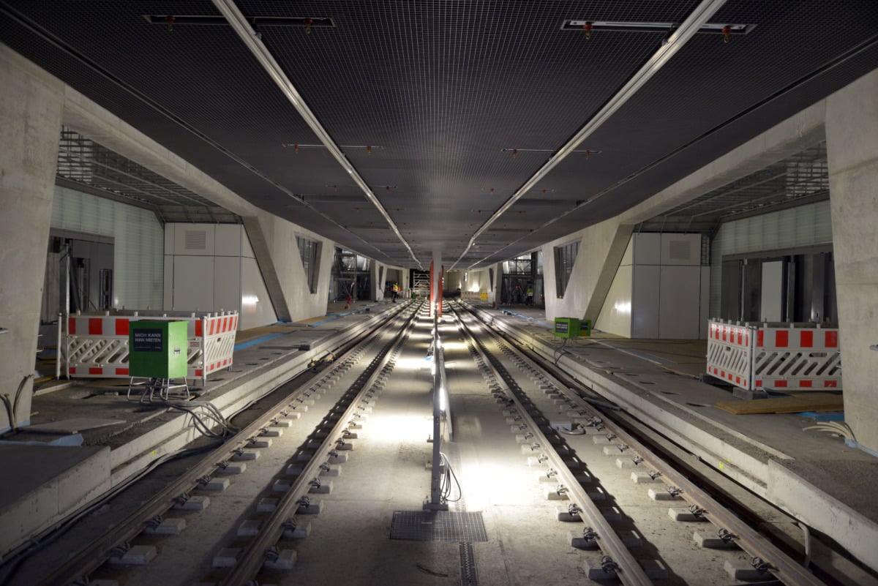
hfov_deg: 60.3
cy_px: 293
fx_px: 756
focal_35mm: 31
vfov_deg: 42.4
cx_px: 439
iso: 1250
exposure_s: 1/15
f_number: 4
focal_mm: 31
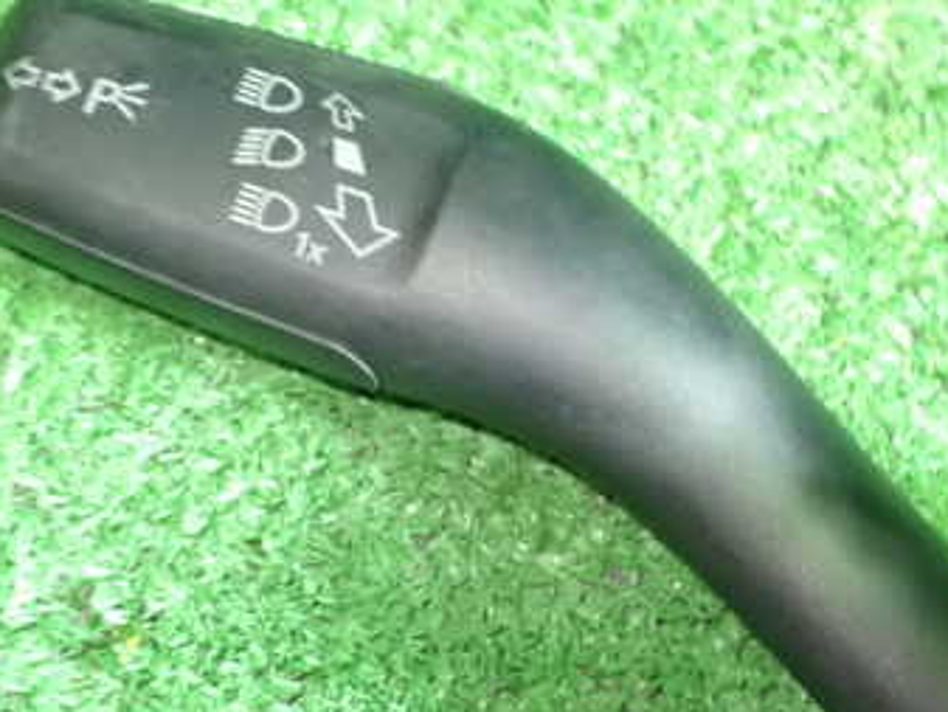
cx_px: 430
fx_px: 2000
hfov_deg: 26.7
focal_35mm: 73
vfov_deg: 20.2
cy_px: 295
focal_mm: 7.31
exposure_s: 1/4
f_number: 11
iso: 1600
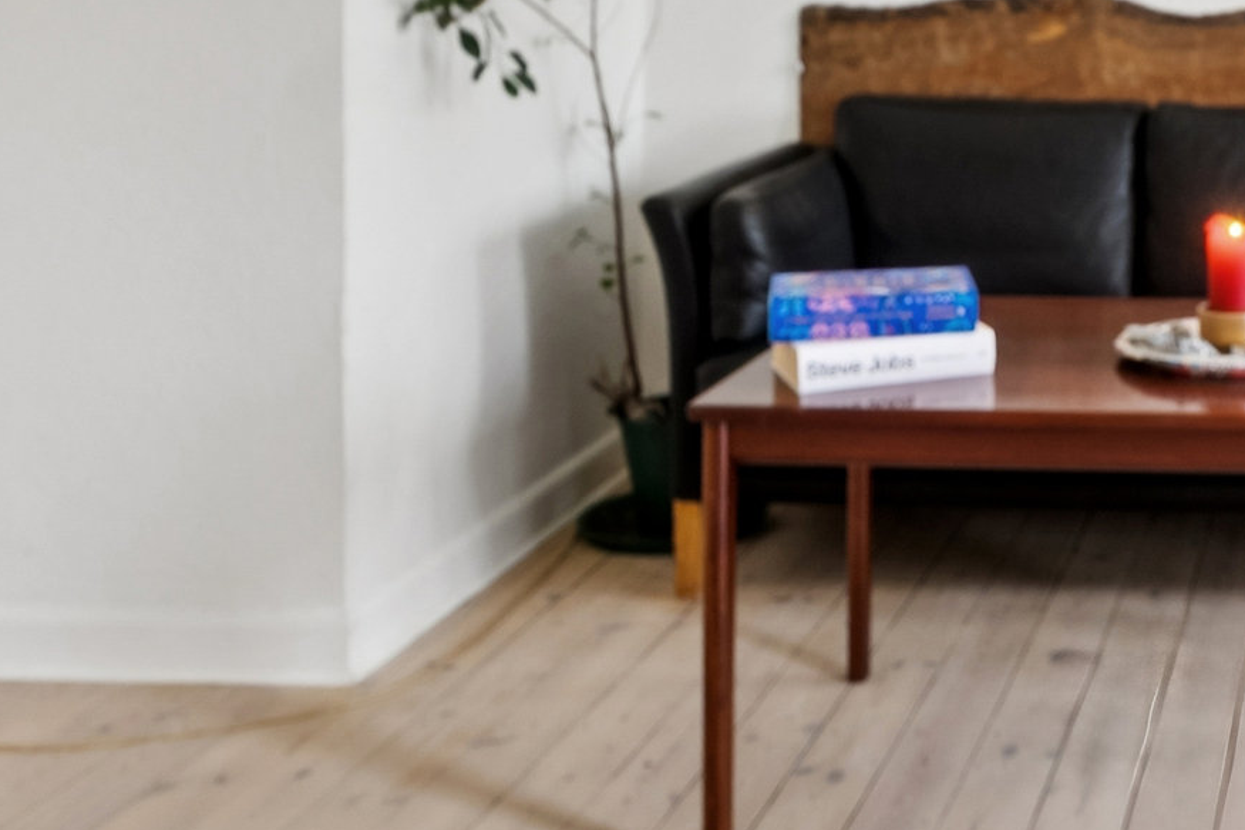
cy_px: 64
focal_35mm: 48
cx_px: 1227
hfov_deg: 37.1
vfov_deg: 27.0
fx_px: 1660
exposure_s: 1/13
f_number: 5.6
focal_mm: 14
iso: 160
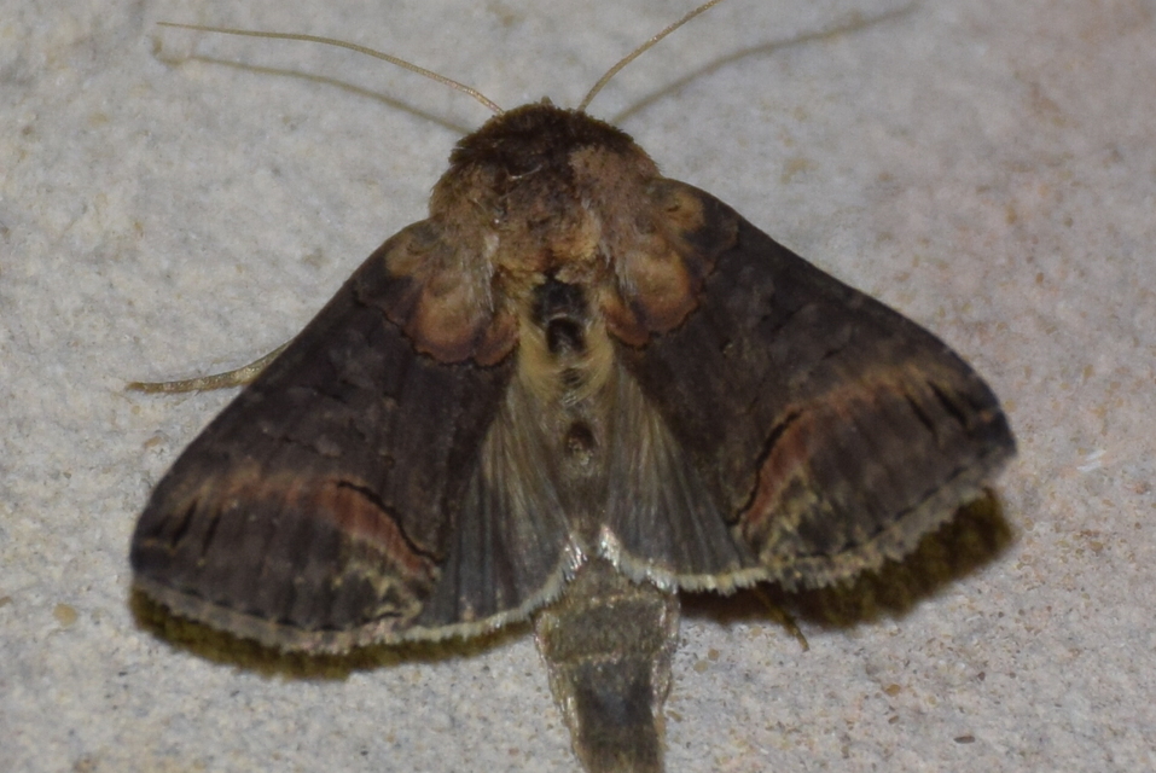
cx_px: 578
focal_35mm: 210
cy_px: 386
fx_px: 6749
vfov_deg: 6.6
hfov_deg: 9.8
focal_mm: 140
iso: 320
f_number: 5.6
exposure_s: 1/60
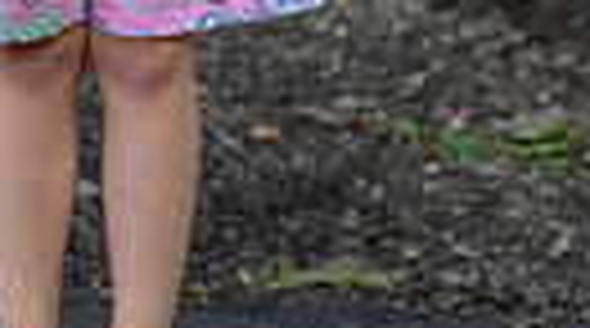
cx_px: 162
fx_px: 4792
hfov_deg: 7.0
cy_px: -571
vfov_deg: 3.8
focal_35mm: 307
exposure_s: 1/250
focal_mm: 85
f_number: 4.5
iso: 500
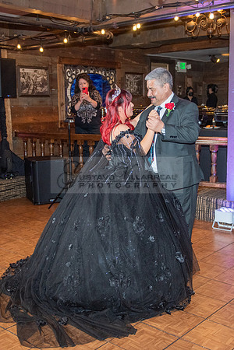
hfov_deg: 28.9
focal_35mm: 46
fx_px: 453
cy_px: 175
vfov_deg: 42.4
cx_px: 127
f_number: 2.8
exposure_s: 1/160
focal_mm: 31
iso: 1250
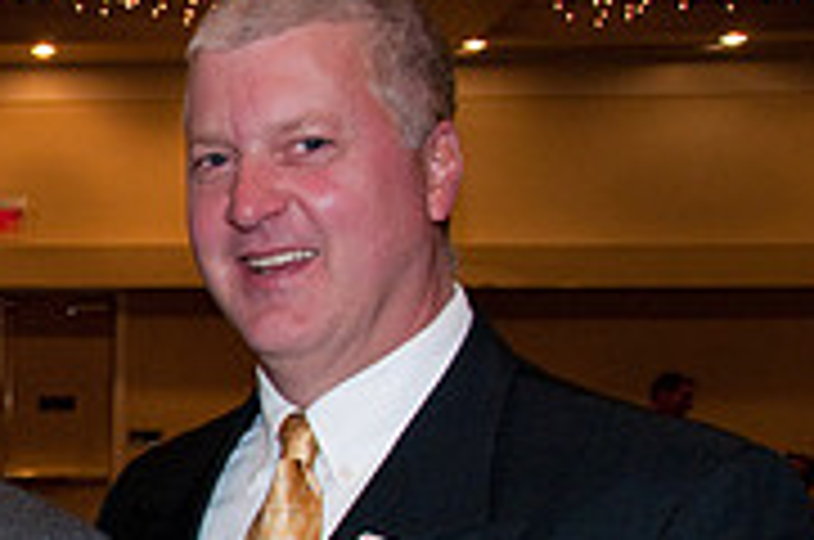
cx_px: -414
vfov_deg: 13.9
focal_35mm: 96
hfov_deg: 18.7
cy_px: 583
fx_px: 2167
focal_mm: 20
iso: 640
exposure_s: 1/60
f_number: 6.3
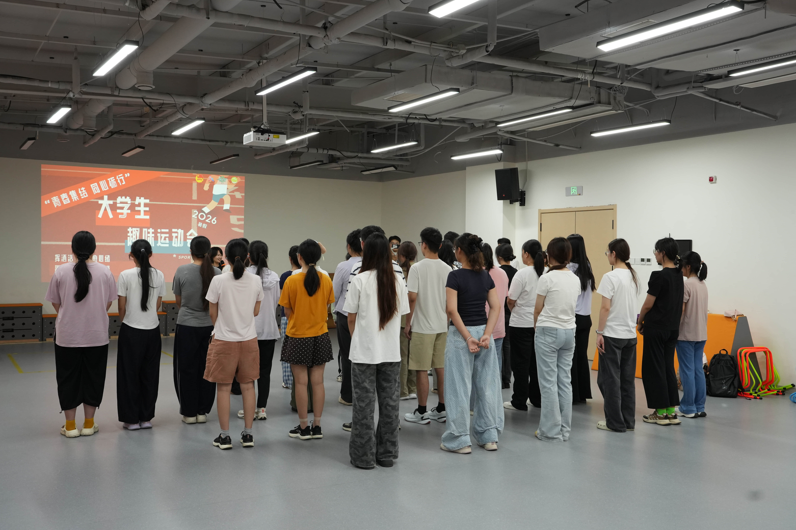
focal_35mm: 35
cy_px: 251
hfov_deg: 54.4
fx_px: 774
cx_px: 384
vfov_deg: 37.8
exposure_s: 1/100
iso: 1600
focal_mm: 33
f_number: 5.6
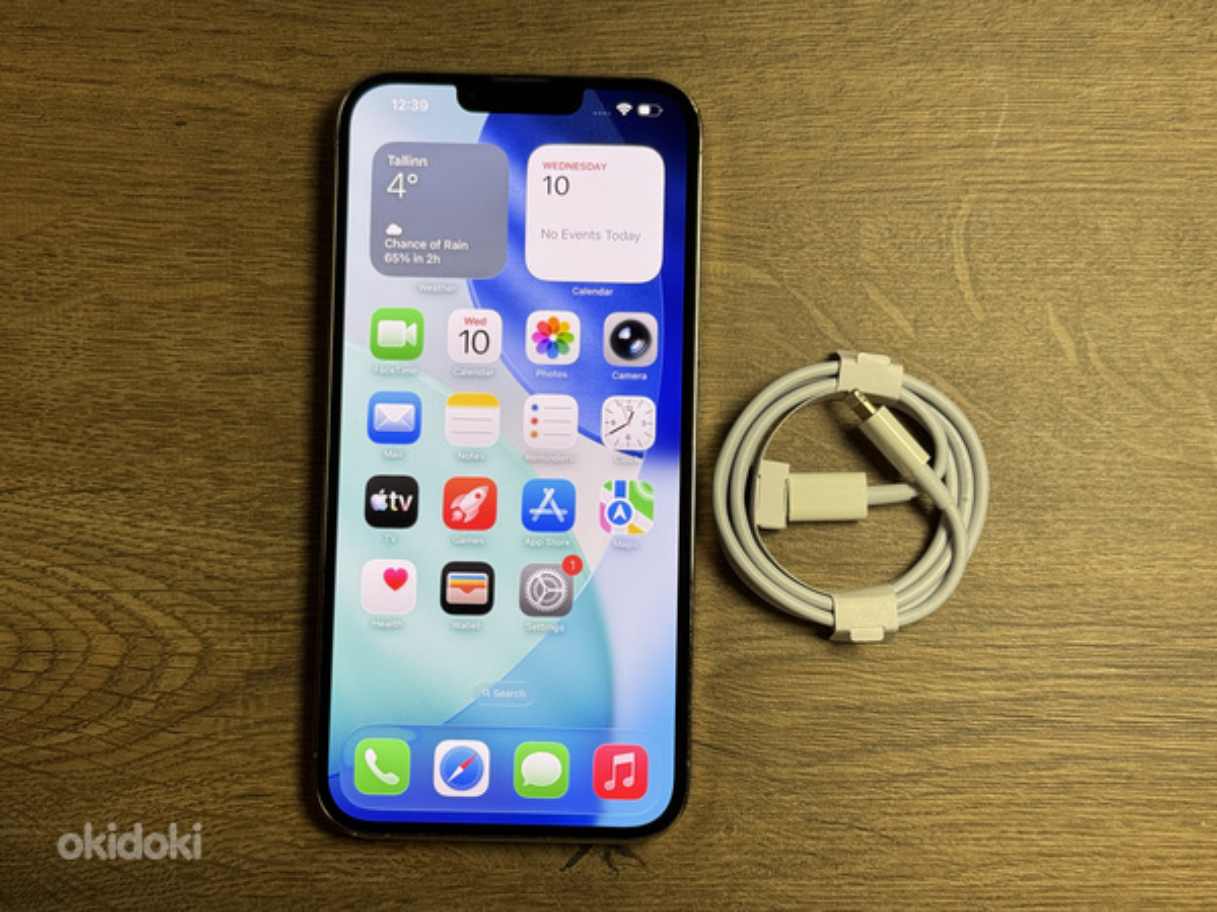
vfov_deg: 30.3
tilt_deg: -85.7
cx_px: 608
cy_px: 456
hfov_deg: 39.7
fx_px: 1688
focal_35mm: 48
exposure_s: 1/126
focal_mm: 6.76
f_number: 1.78
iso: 50
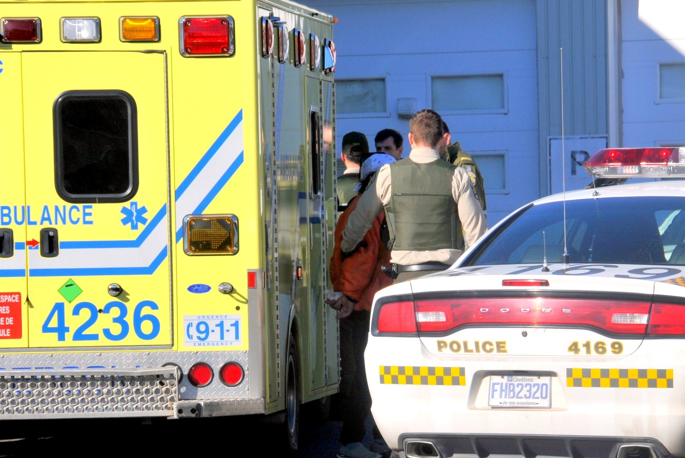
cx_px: 342
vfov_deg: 7.1
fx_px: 3713
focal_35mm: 195
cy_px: 229
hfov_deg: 10.5
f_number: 11
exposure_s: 1/500
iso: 200
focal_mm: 130
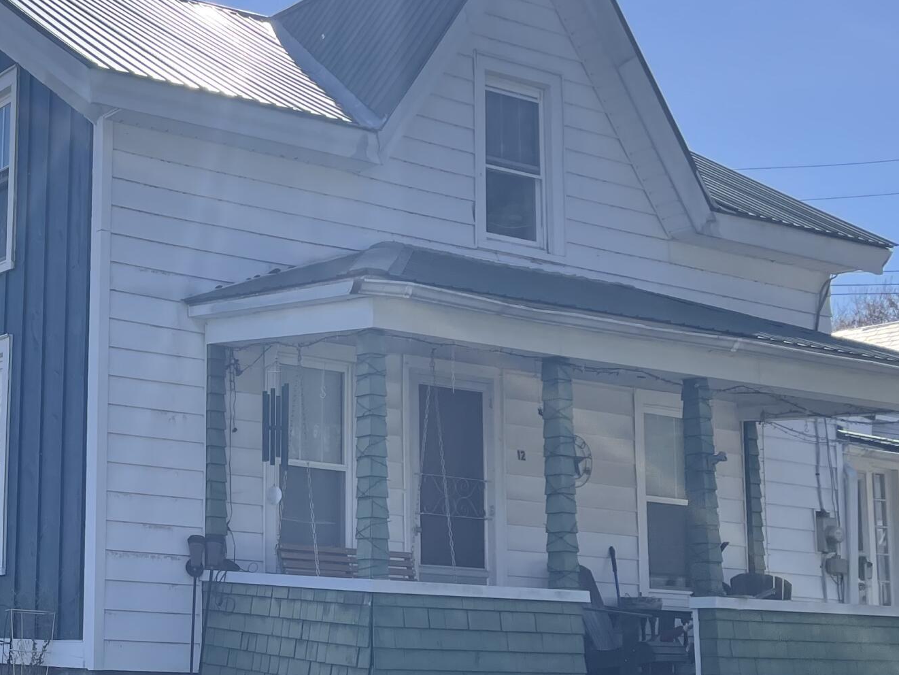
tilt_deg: +7.4
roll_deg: -2.2
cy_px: 416
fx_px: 1533
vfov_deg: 24.8
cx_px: -15
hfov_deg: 30.3
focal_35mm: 59
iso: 32
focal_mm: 4.2
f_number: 1.6
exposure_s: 1/4831
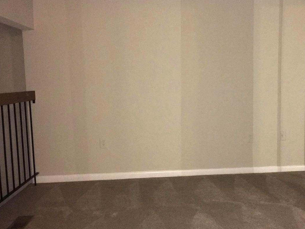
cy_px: 119
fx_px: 352
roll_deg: +0.6
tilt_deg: -6.1
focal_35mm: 40
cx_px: 195
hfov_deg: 46.3
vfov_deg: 36.0
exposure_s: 1/16
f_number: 2.2
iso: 320
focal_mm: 4.15
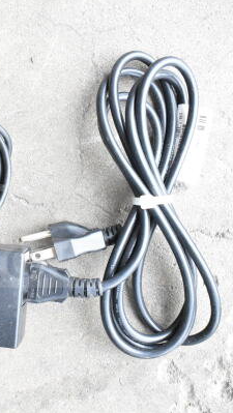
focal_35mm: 65
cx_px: -14
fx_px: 710
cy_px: 205
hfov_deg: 18.0
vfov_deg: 32.4
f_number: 5.6
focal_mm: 27
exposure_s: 1/125
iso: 1600
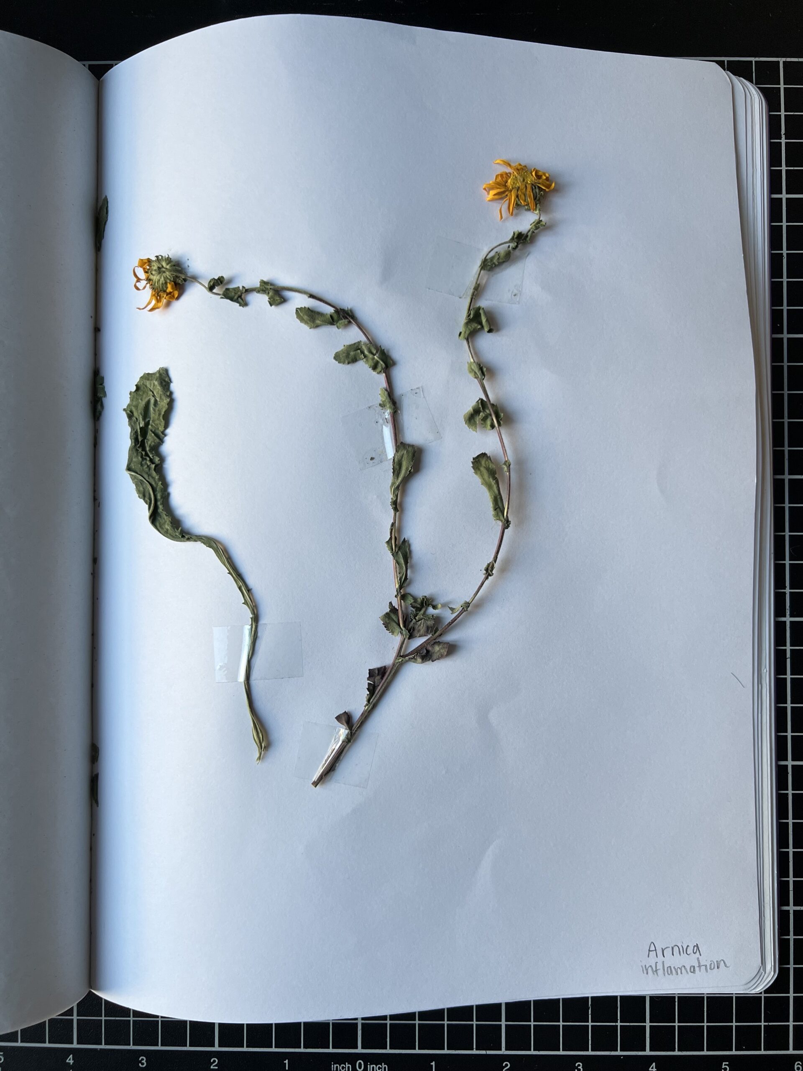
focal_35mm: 26
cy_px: 536
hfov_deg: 53.1
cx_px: 402
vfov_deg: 67.3
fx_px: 804
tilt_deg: -87.9
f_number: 1.5
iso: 80
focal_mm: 5.7
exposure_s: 1/110
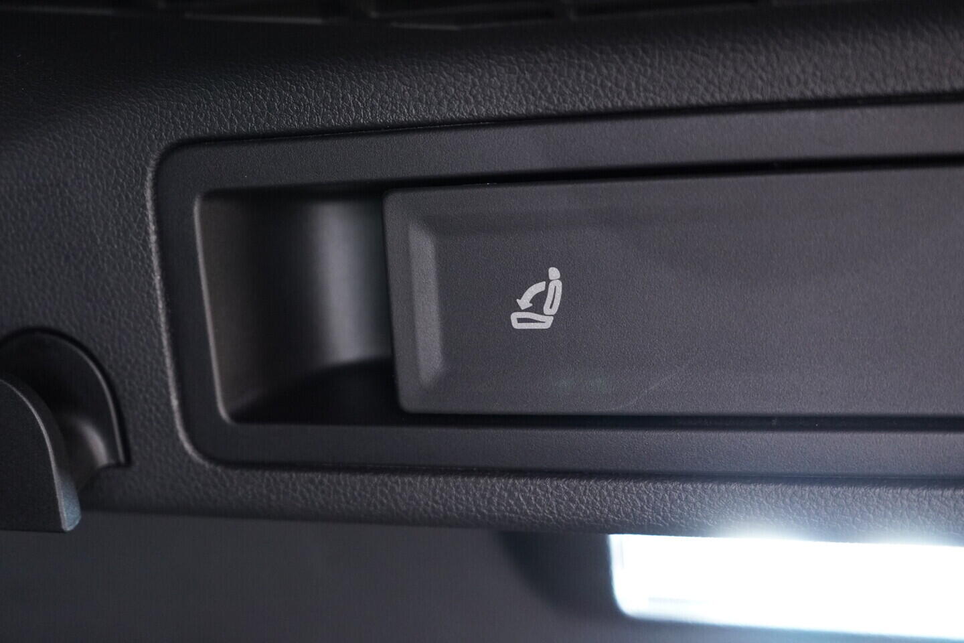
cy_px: 322
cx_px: 482
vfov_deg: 36.9
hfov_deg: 53.1
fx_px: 964
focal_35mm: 36
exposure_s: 1/40
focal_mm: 24
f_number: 2.8
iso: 2000
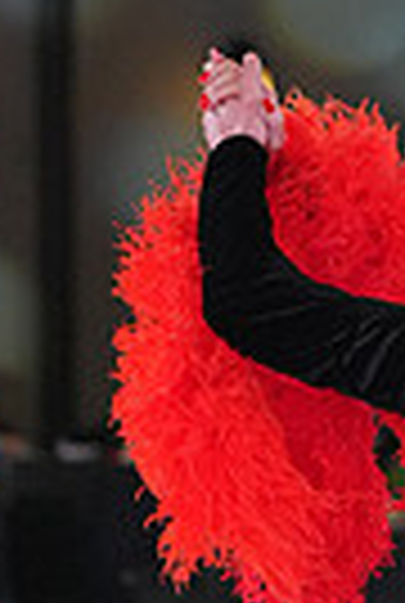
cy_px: 1040
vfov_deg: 3.9
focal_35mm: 518
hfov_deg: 2.7
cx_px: 659
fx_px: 8696
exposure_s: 1/500
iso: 2000
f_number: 4
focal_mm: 120
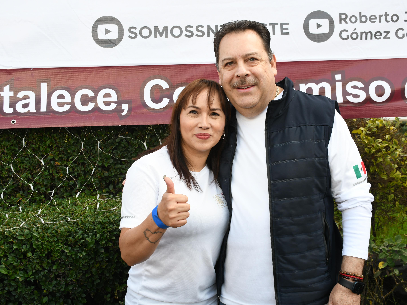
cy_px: 155
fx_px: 506
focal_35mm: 43
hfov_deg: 43.8
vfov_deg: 33.6
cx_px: 216
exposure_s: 1/100
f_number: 6.3
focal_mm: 26
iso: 160
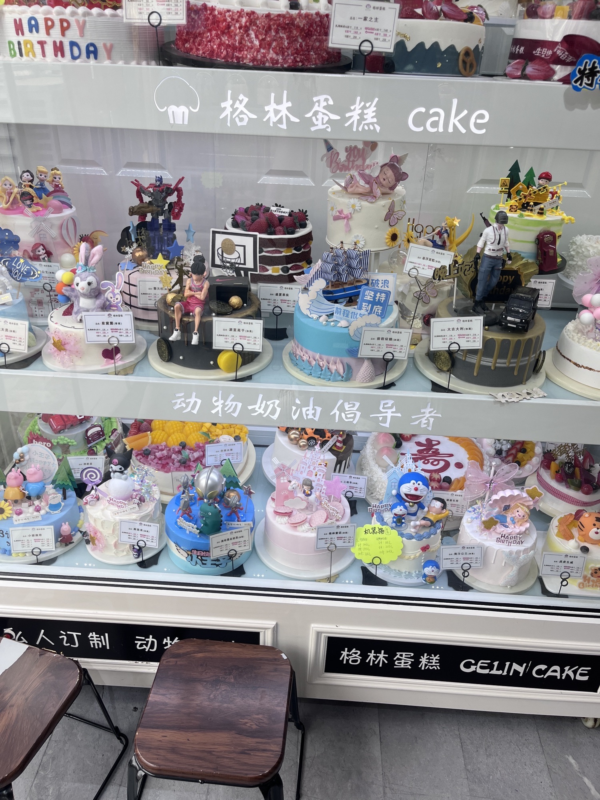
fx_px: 601
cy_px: 400
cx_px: 300
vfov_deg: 67.3
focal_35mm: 26
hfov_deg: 53.1
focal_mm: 5.1
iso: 50
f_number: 1.6
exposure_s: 1/440
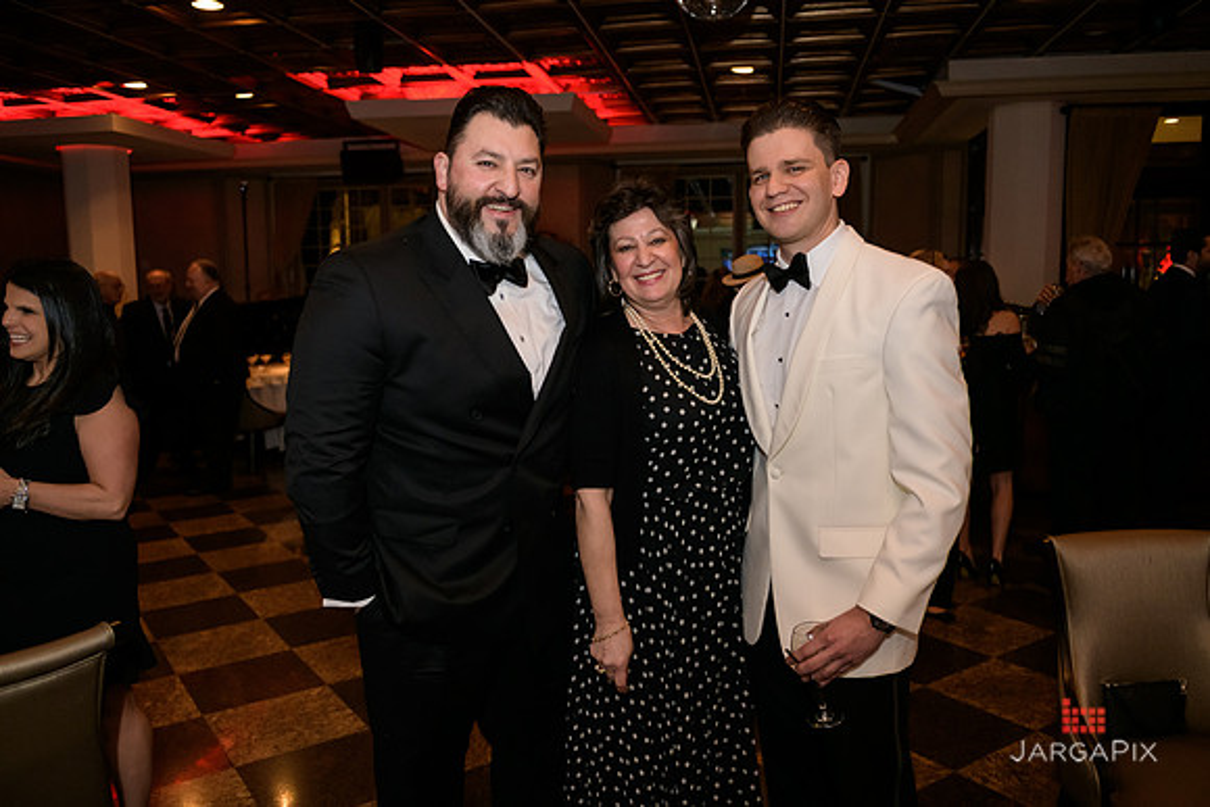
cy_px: 404
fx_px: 975
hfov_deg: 63.6
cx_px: 605
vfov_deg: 45.0
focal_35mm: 29
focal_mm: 29
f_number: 3.2
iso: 1600
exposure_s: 1/125
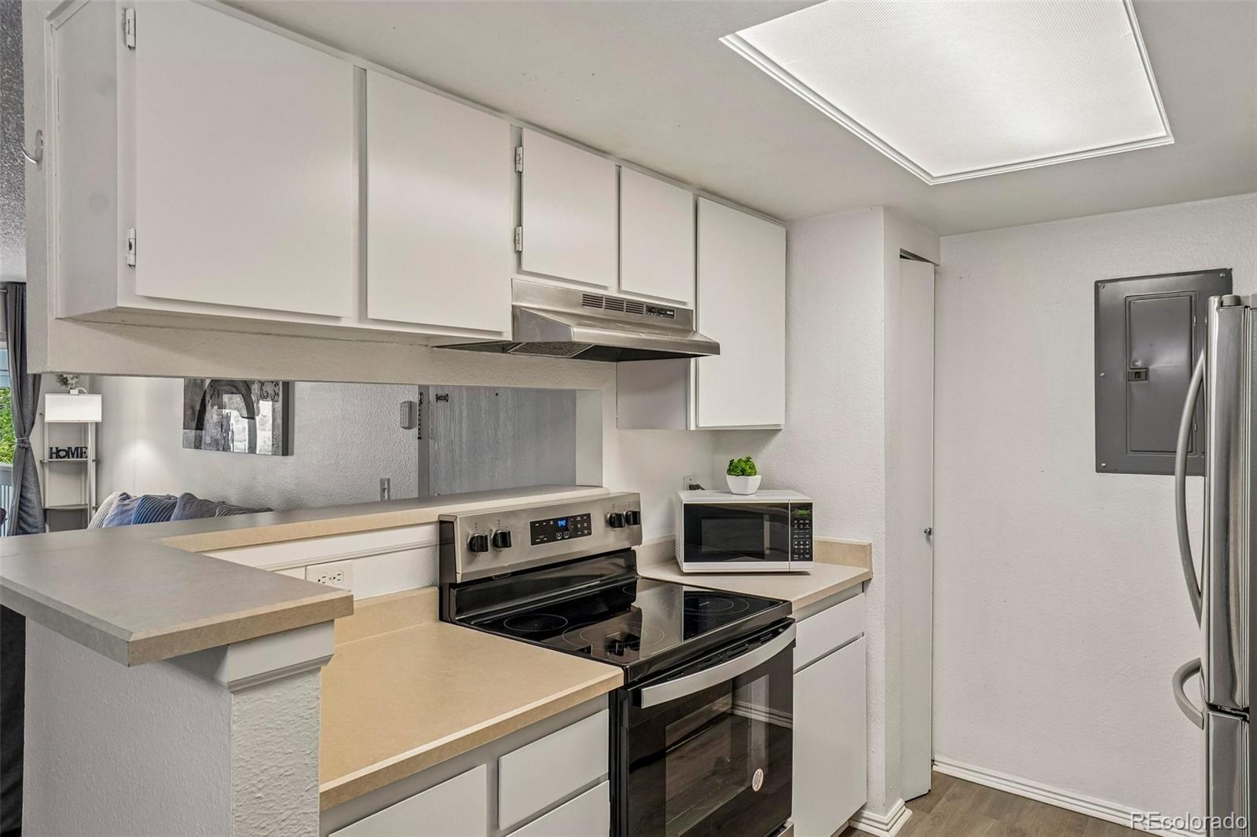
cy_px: 418
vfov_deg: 59.5
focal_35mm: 21
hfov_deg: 81.2
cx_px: 628
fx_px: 733
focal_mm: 14
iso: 400
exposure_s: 1/15
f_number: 8
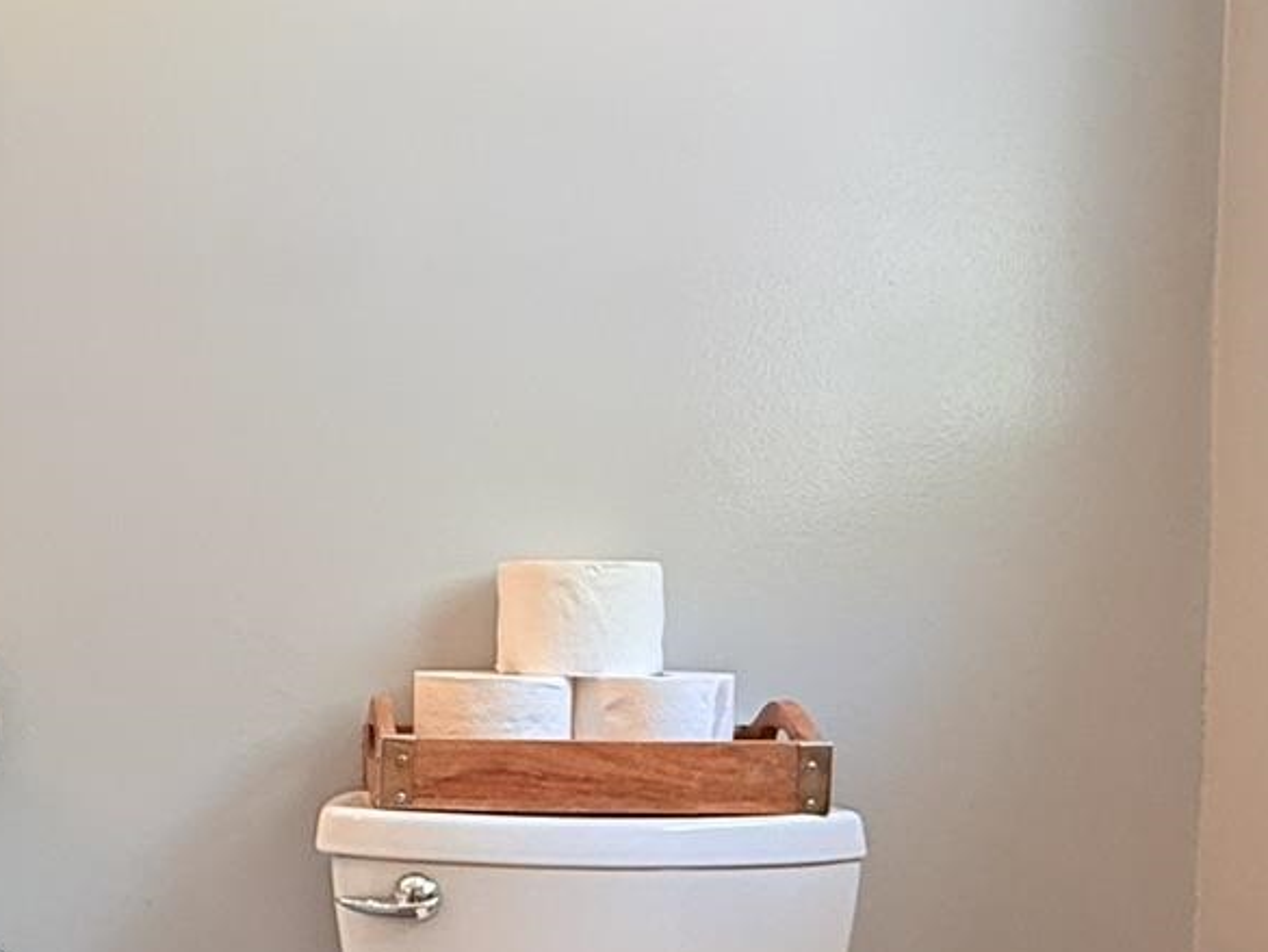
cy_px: 739
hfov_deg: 36.6
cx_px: 143
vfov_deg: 29.1
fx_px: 1795
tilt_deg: -3.3
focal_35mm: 49
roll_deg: -0.1
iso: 160
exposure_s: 1/60
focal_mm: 2.22
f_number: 2.2
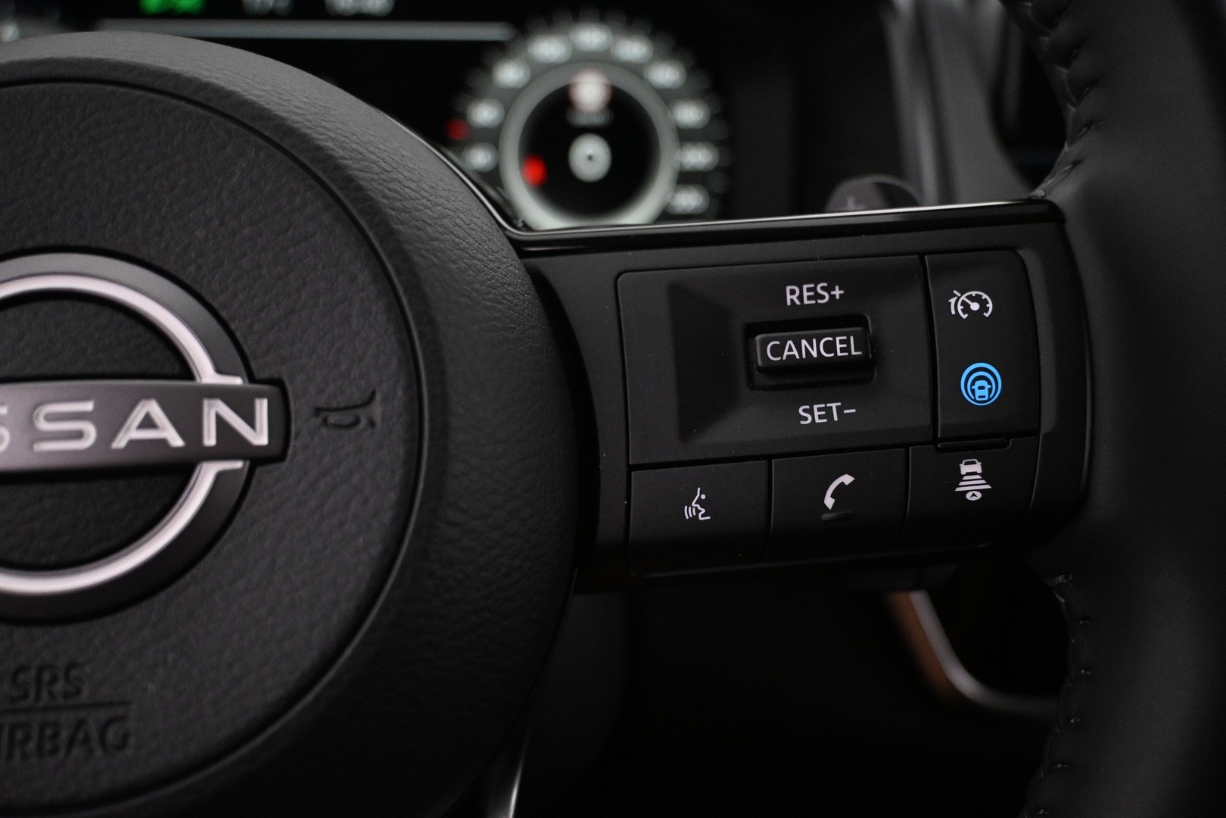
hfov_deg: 55.1
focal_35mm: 34
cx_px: 613
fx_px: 1175
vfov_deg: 38.4
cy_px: 409
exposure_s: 1/60
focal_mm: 23
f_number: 4.2
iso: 4000
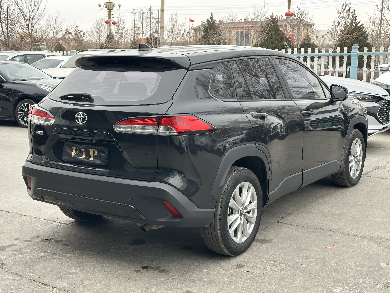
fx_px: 541
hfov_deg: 39.7
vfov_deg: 30.3
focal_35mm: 48
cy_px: 146
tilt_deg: -9.5
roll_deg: +0.6
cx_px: 195
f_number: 1.78
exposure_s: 1/309
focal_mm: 6.86
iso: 64
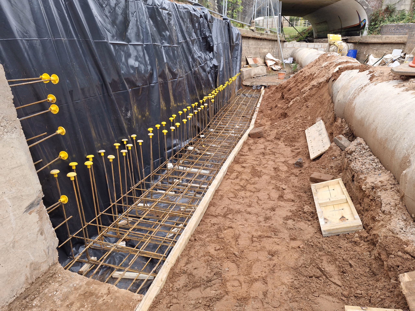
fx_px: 276
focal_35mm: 23
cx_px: 208
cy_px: 156
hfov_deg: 73.9
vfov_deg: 58.9
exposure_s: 1/180
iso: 50
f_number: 1.8
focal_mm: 5.54
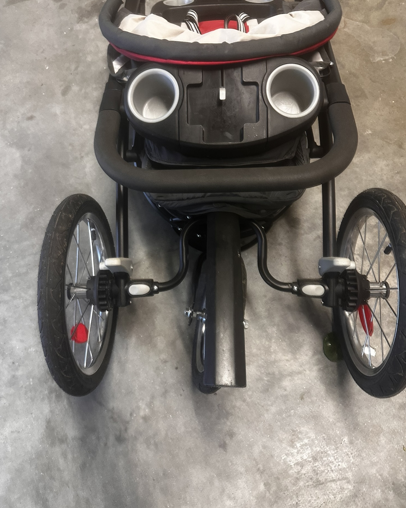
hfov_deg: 54.9
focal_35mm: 26
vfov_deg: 66.0
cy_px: 236
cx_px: 197
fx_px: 391
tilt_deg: -73.9
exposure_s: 1/60
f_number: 1.78
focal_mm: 6.86
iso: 400
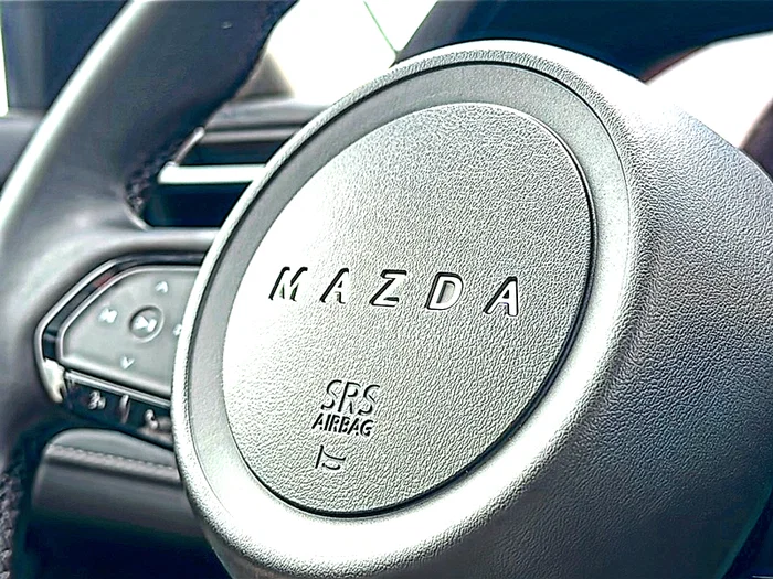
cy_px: 290
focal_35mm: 49
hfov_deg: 38.9
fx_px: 1094
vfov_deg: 29.7
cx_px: 386
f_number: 1.78
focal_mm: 6.86
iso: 80
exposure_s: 1/392
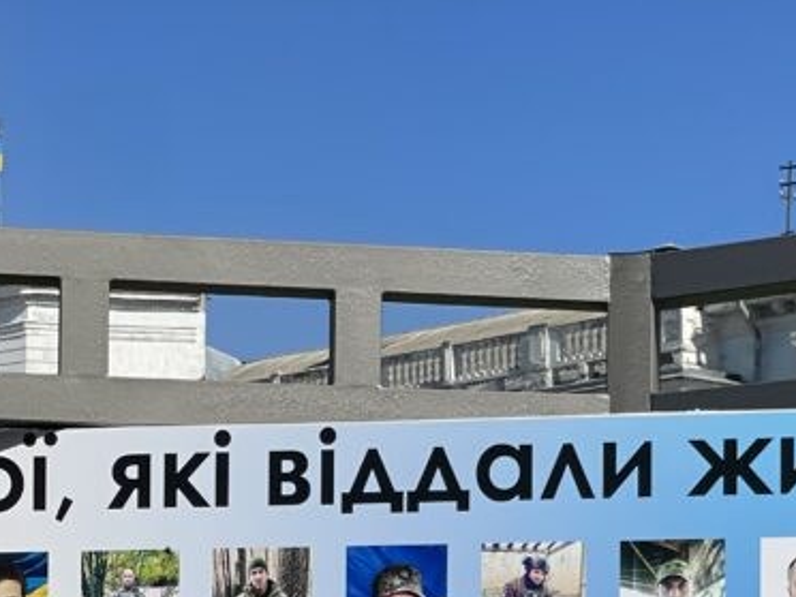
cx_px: 471
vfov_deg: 10.1
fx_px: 3288
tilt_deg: +5.3
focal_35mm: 143
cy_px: 811
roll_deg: -1.6
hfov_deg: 13.8
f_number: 2
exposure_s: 1/4785
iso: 32
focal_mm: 6
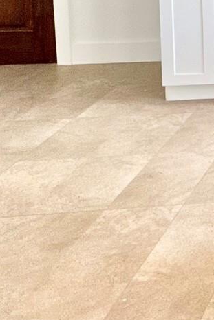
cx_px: 527
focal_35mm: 64
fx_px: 570
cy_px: -78
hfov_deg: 14.0
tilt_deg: -6.6
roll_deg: -2.1
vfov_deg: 27.2
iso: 64
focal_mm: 2.22
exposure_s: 1/120
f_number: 2.2
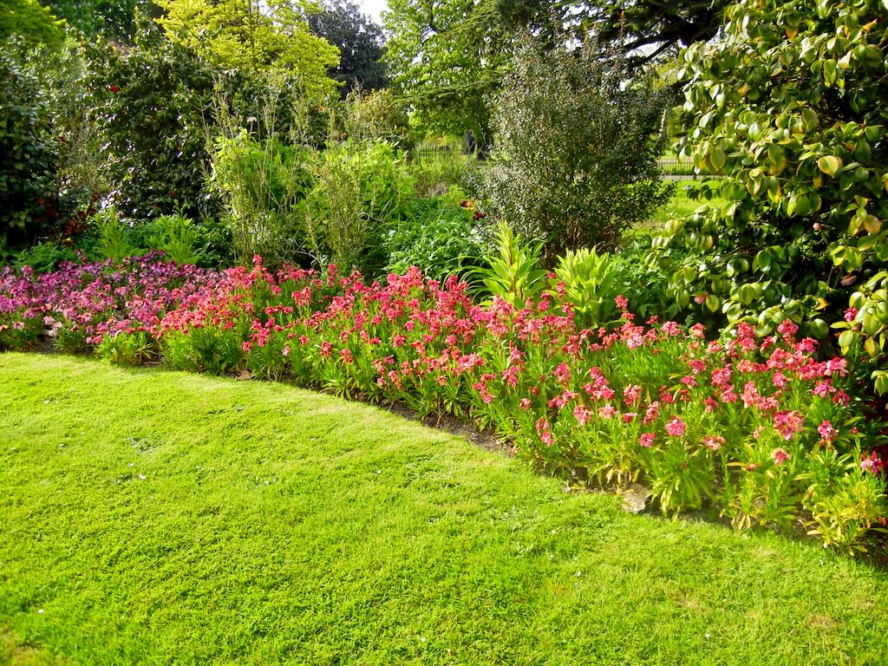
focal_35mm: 30
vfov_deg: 46.8
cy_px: 333
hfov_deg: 60.0
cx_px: 444
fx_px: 770
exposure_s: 1/385
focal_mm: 5.4
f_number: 3.5
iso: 160
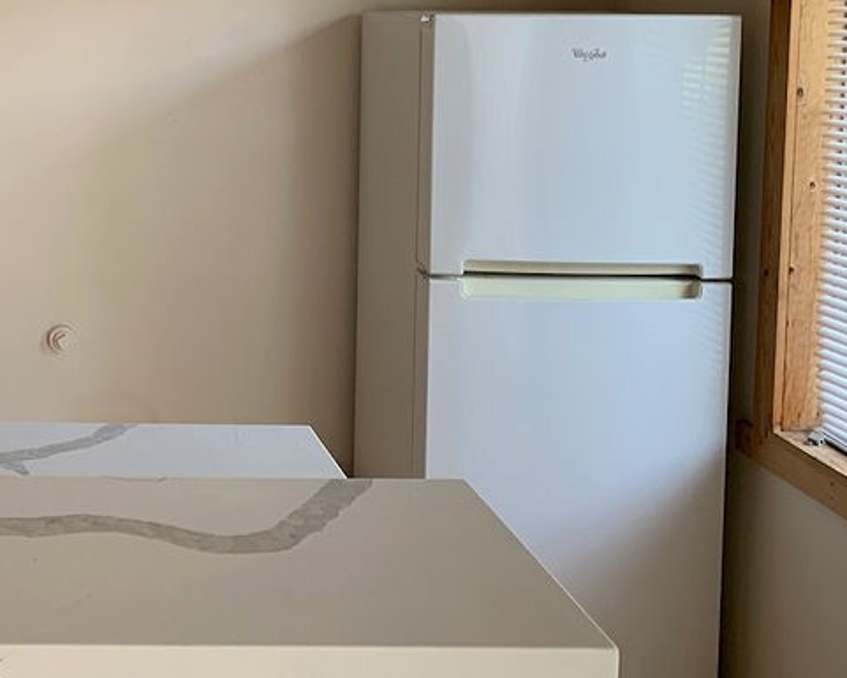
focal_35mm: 54
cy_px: 65
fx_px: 1354
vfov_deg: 27.1
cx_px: -32
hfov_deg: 31.6
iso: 100
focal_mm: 4.25
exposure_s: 1/96
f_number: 1.8
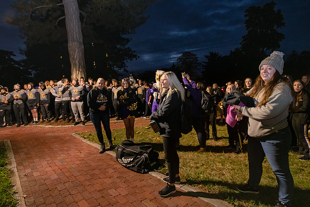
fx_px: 189
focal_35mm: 22
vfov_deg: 57.3
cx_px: 155
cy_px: 104
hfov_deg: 78.6
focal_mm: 22
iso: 5000
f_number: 4.5
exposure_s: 1/40
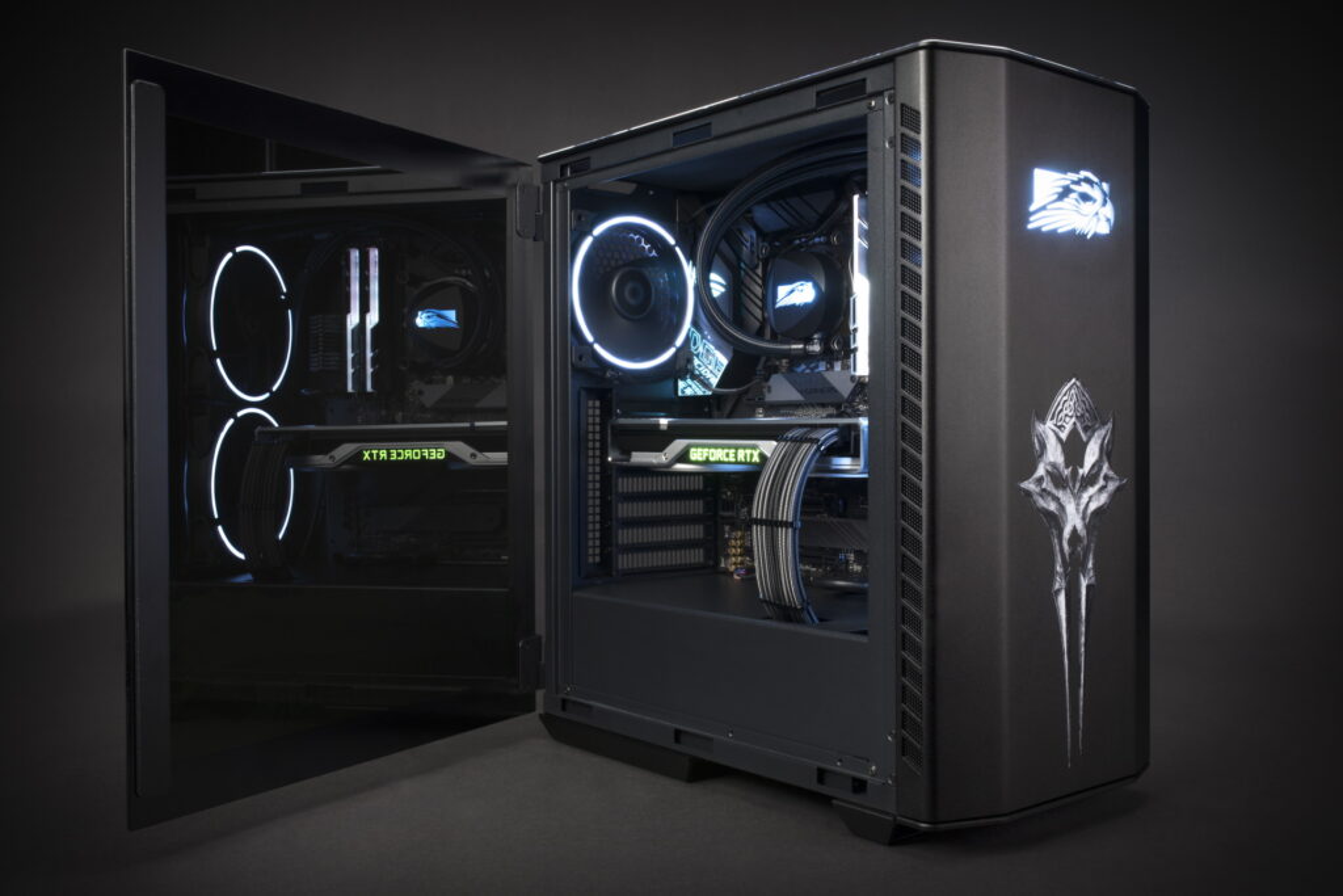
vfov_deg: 37.9
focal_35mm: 35
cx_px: 672
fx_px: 1306
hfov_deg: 54.4
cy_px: 448
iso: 50
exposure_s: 13
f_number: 16
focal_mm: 35
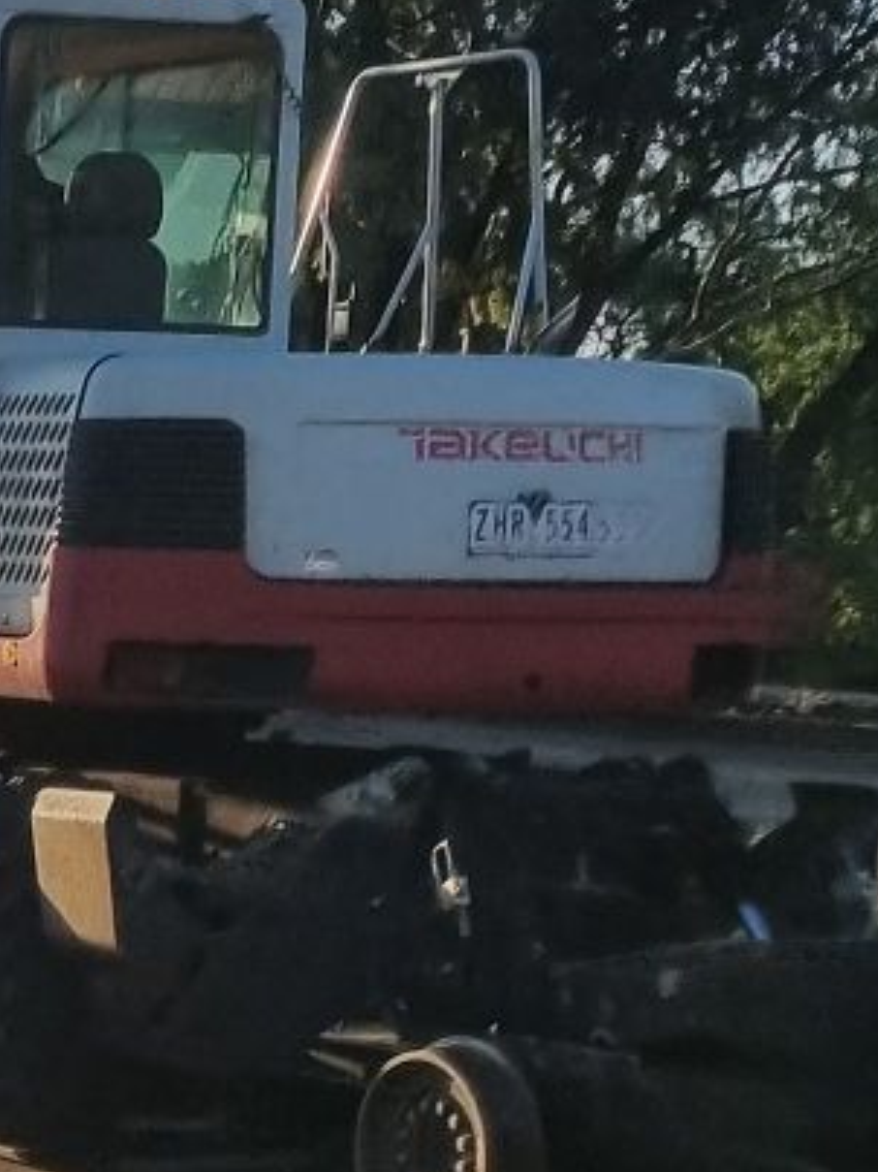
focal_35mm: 130
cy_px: 1032
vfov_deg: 15.0
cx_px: -1297
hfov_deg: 9.9
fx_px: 4399
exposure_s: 1/3333
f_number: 1.8
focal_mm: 5.4
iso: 50
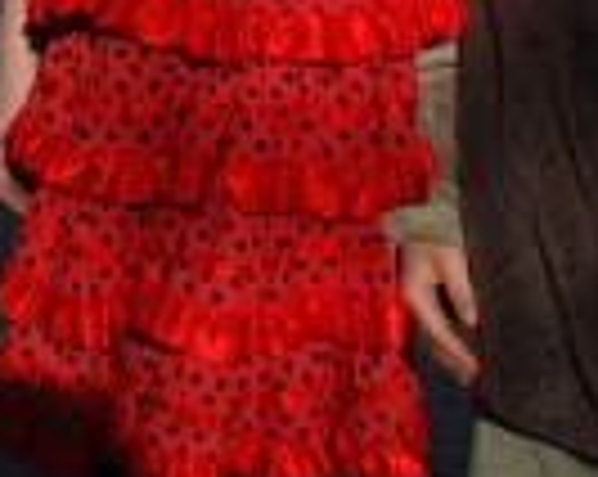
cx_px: -432
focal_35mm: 163
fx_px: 2881
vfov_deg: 9.0
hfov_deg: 11.1
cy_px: -407
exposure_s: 1/320
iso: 100
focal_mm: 24
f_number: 9
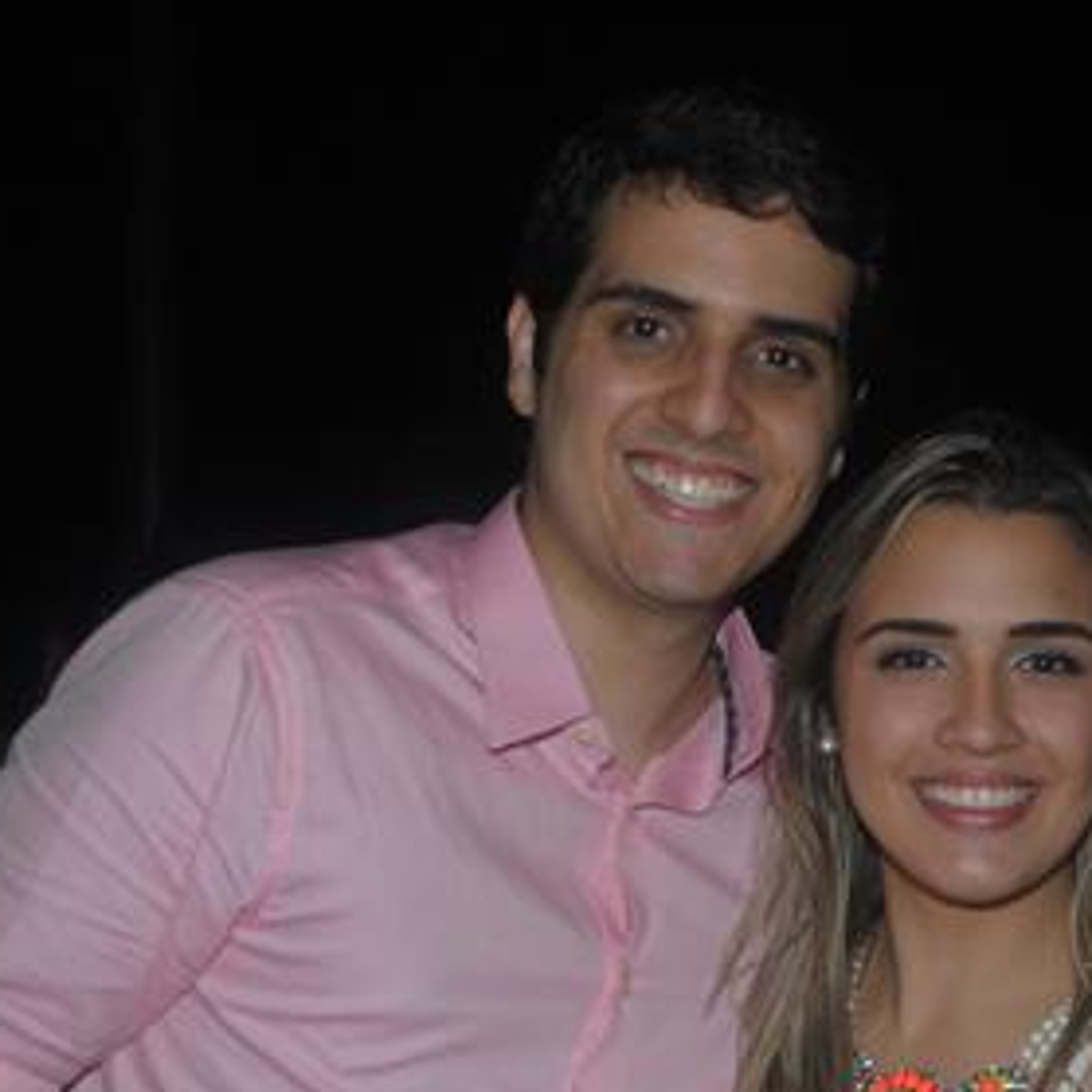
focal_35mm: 94
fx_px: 3351
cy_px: 761
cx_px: 718
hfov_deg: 18.5
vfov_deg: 18.4
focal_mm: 35
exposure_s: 1/200
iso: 200
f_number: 5
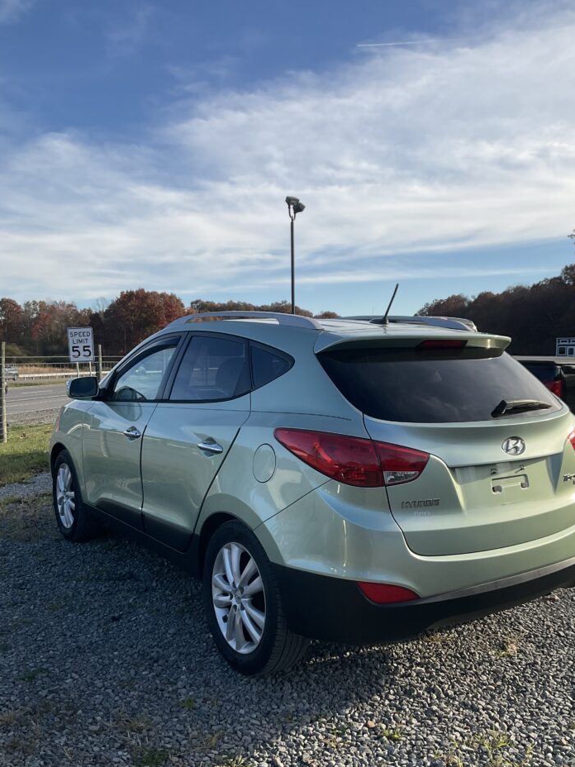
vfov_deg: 56.7
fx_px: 709
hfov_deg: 44.1
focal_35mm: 32
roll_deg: +1.1
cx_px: 302
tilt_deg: -5.3
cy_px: 421
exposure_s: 1/1311
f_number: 1.8
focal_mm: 3
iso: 16
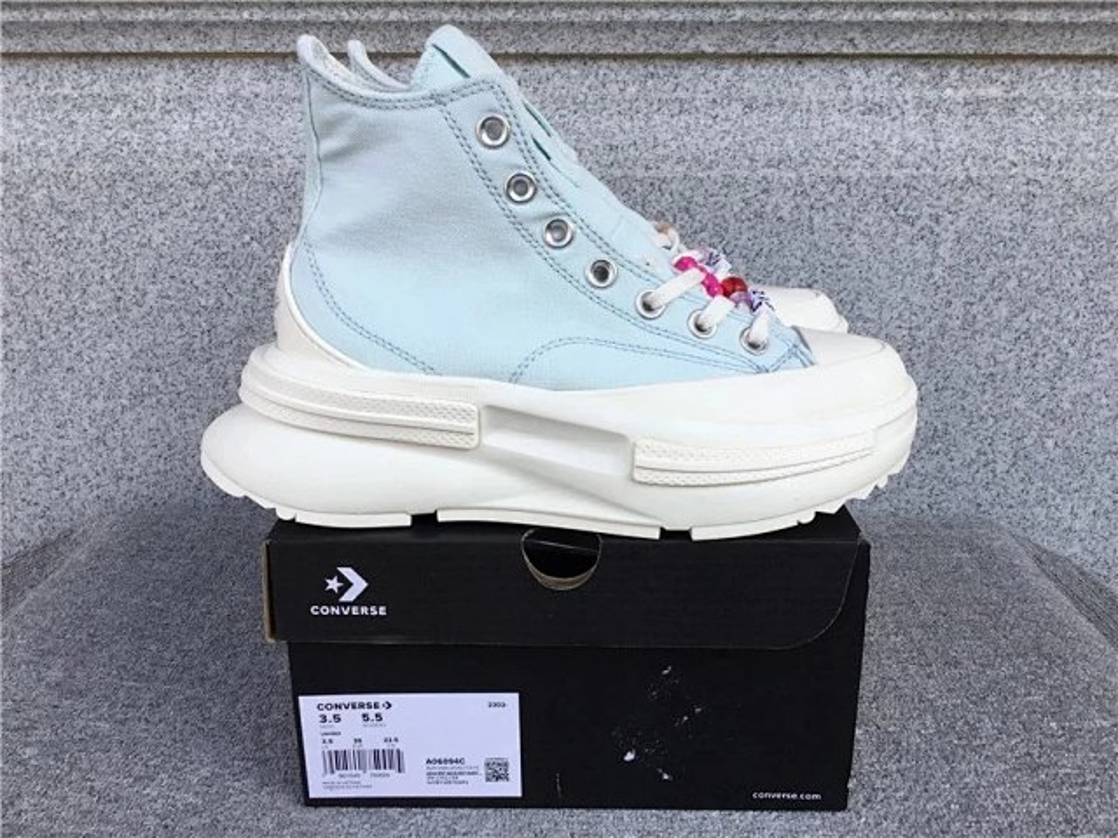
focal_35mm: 31
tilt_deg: -17.5
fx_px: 1001
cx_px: 559
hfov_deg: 58.4
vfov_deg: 45.4
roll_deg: +0.1
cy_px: 419
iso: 25
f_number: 2.4
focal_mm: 3.3
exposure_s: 1/407
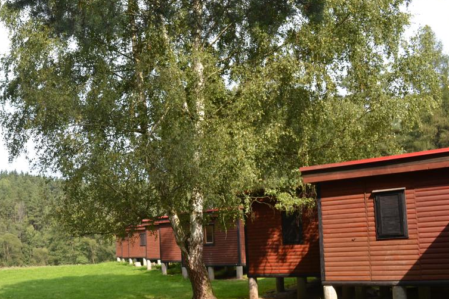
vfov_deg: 31.1
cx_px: 128
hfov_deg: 44.3
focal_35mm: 43
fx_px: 536
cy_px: 186
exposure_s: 1/200
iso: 100
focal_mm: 18
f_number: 6.3
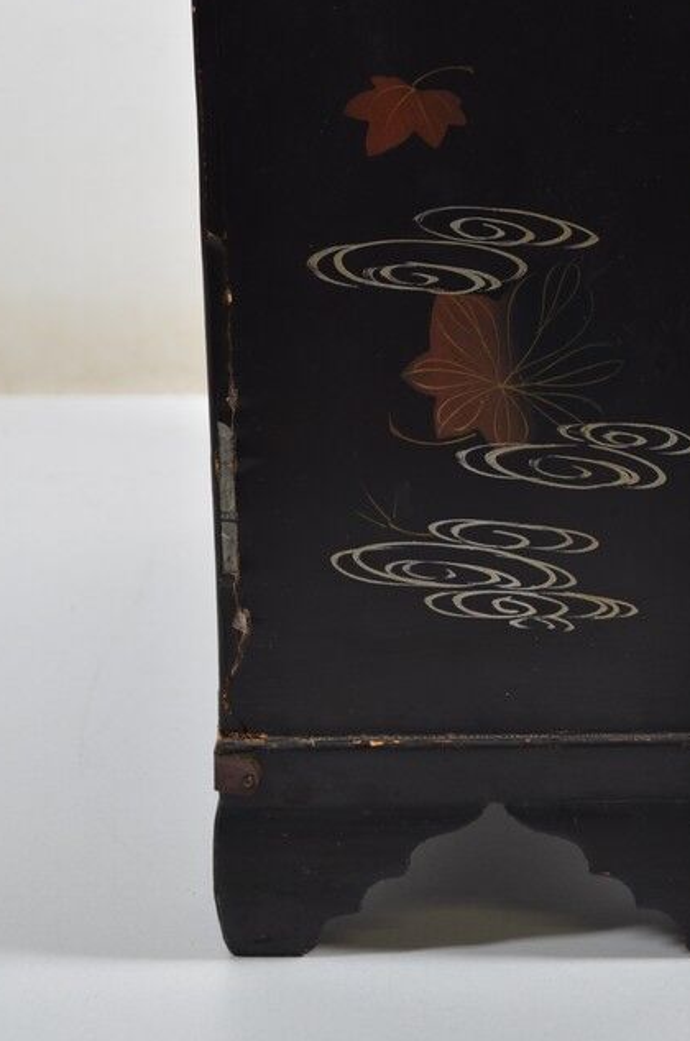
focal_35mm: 125
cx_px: 527
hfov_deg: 10.9
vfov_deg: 16.2
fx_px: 3609
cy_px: 123
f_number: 5.3
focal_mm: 44
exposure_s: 1/30
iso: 100
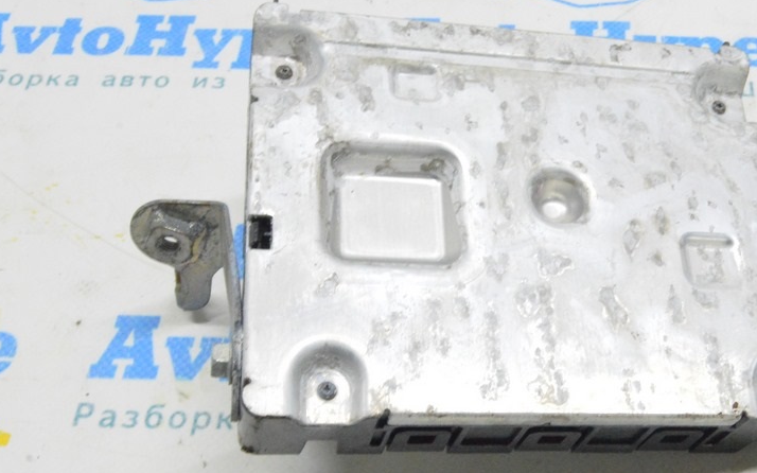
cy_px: 236
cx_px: 521
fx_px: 1176
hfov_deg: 35.3
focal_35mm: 57
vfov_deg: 22.7
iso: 6400
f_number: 20
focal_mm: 26
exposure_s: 1/20
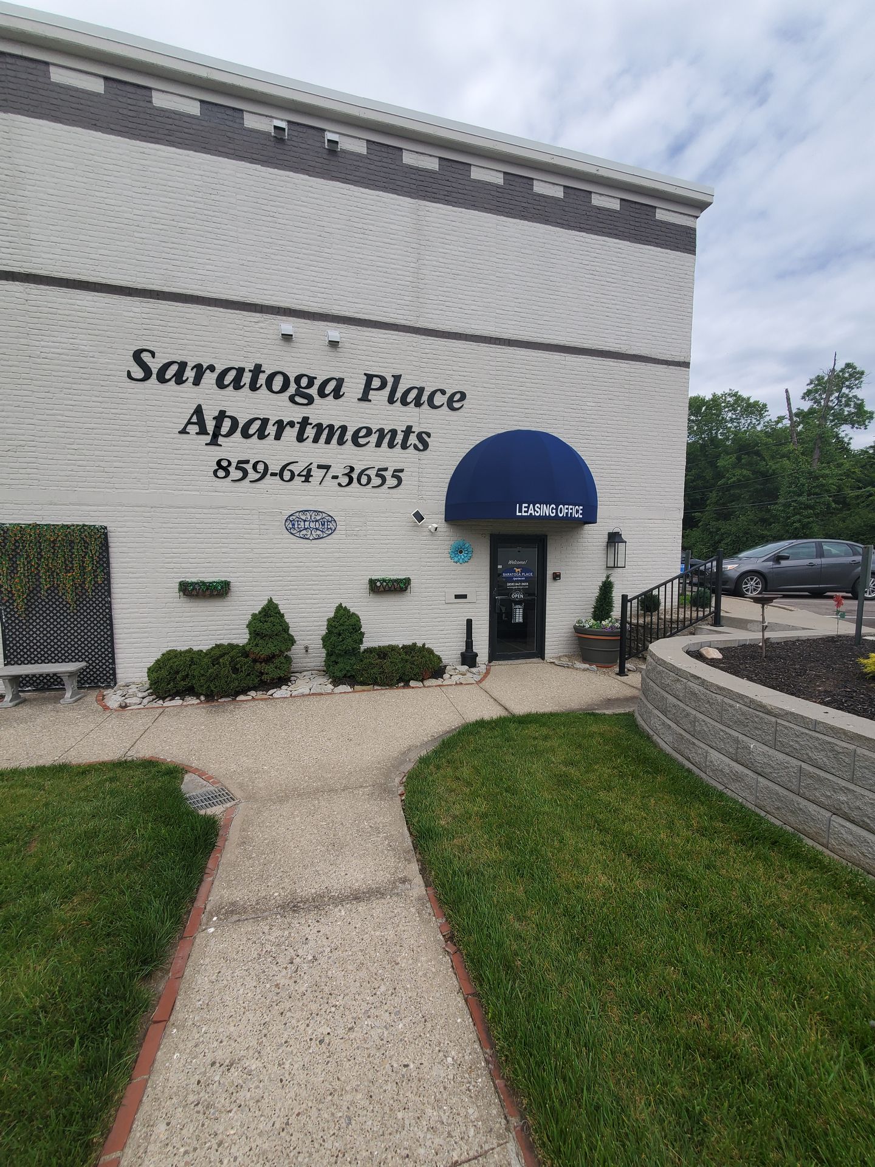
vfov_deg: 106.2
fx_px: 438
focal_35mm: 13
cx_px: 438
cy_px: 584
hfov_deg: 89.9
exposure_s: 1/1199
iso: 50
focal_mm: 1.8
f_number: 2.2
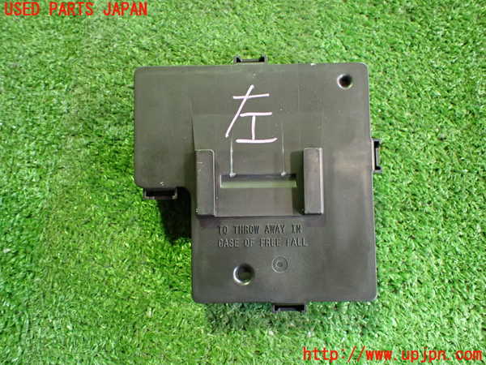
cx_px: 243
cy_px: 182
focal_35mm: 30
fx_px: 421
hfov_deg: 60.0
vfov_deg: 46.8
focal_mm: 5.4
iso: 800
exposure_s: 1/30
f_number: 2.3
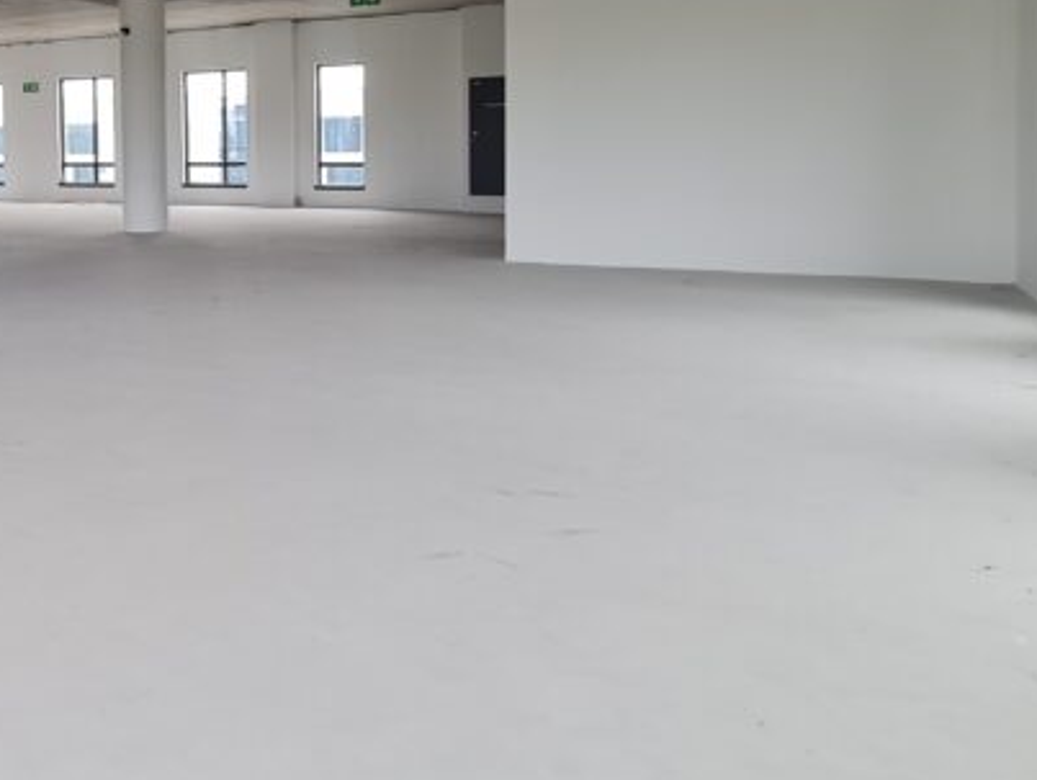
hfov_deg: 45.8
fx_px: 989
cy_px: 172
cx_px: -18
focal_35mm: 33
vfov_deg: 41.4
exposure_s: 1/50
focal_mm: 2.2
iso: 64
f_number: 2.2
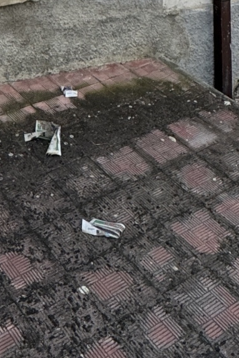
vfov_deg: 21.3
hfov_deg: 20.3
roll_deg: +1.4
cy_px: -276
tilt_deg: -0.2
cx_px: 3
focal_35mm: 65
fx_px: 647
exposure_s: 1/749
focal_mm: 2.22
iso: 40
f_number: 2.2
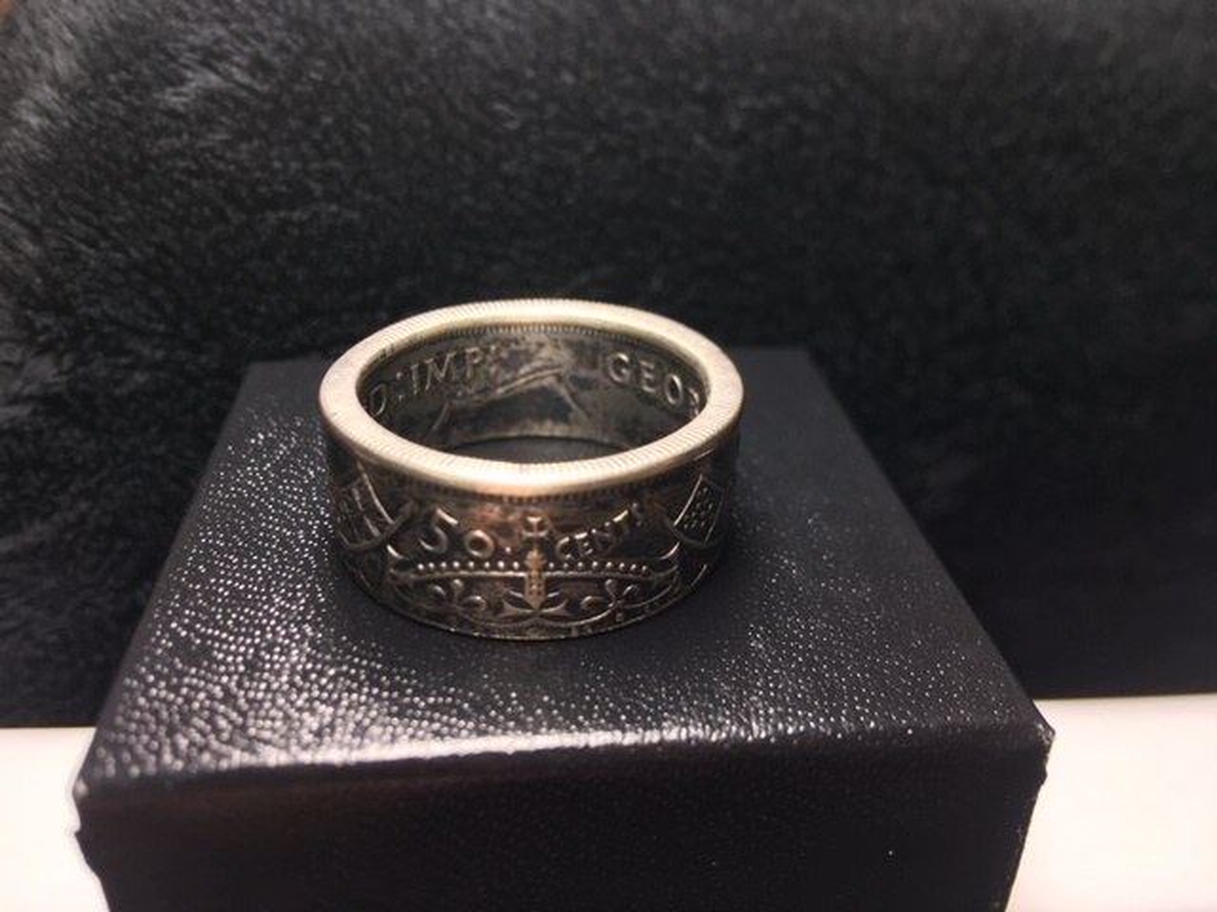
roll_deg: -1.1
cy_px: 456
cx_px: 608
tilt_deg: -33.2
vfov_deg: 48.2
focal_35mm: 29
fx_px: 1020
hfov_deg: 61.7
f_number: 2.2
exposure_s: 1/60
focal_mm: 4.15
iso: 32
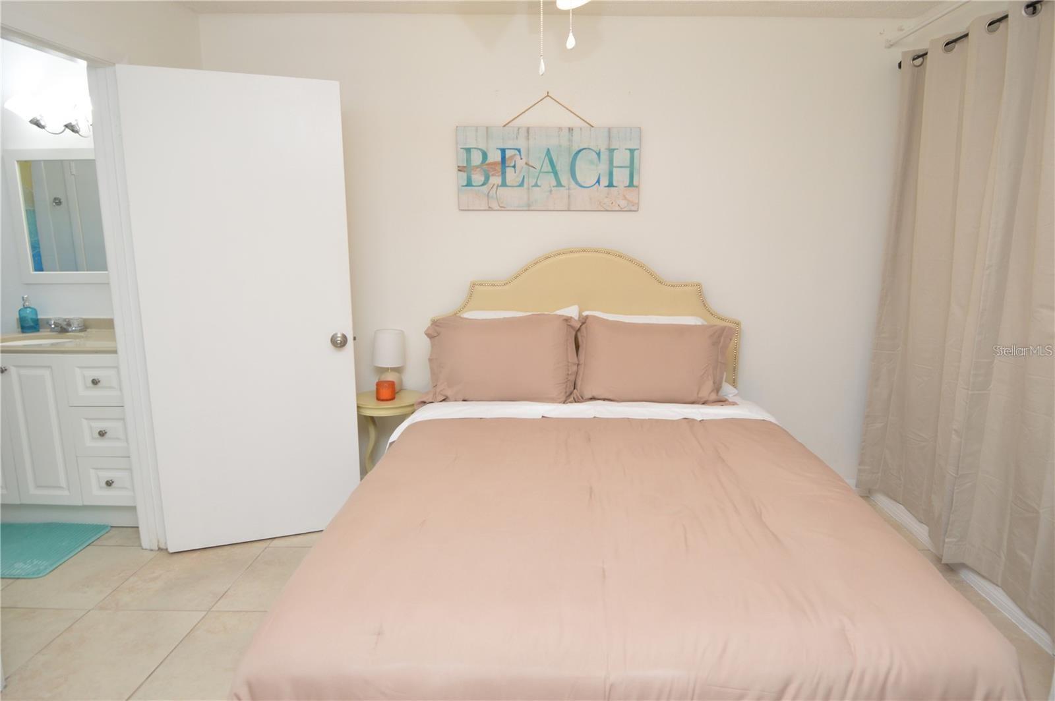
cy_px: 350
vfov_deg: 67.3
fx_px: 527
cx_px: 528
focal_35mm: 18
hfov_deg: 90.1
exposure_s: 1/60
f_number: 4
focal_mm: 12
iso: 400
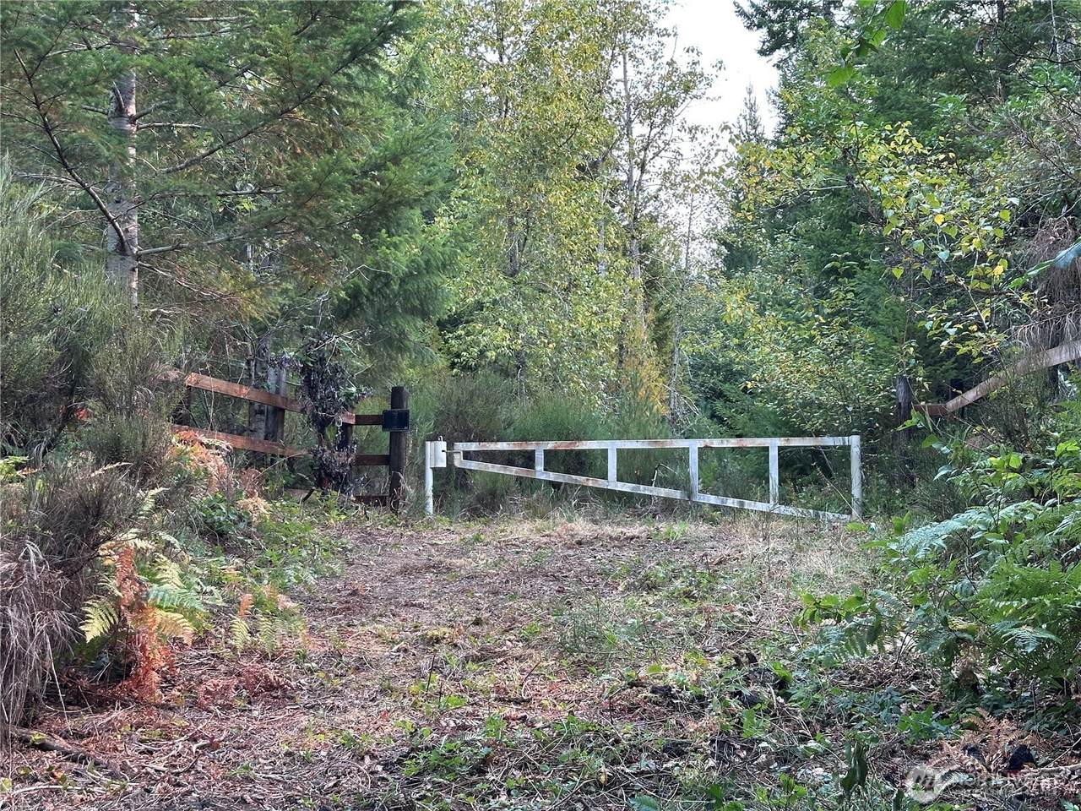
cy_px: 406
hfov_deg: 39.7
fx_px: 1499
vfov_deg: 30.3
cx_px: 540
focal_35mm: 48
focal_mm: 6.86
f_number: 1.78
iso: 64
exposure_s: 1/401
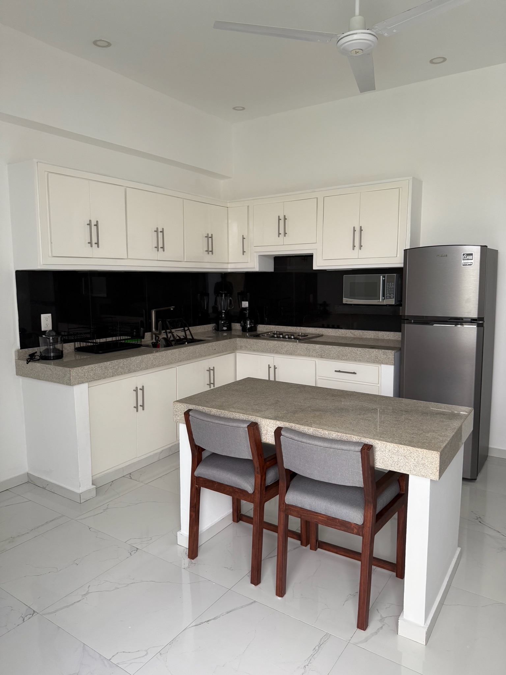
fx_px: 468
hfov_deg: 56.8
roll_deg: +0.7
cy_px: 338
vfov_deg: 71.6
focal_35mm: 24
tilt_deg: -6.7
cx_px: 253
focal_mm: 6.76
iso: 200
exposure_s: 1/121
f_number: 1.78
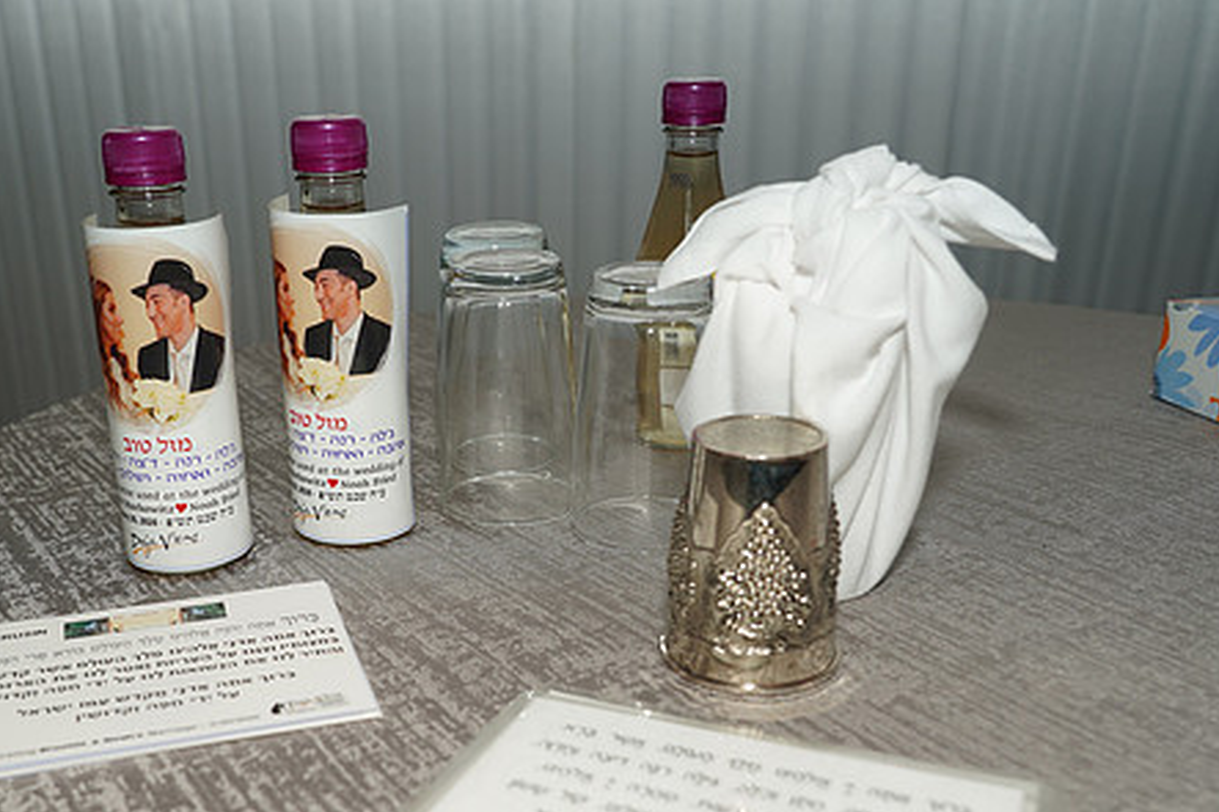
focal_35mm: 38
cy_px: 530
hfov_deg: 50.4
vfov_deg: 34.8
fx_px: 1286
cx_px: 482
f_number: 5
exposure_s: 1/80
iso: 160
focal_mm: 29
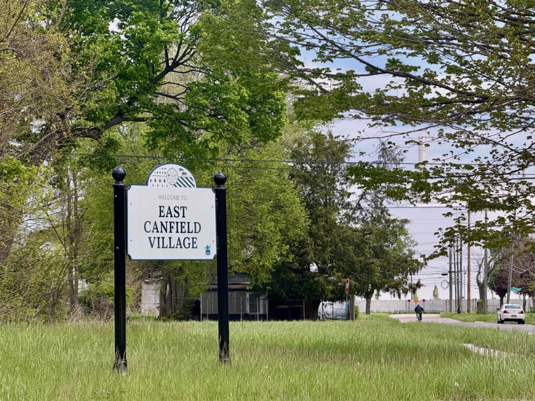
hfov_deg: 16.4
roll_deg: +0.7
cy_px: 200
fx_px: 1855
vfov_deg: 12.3
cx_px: 268
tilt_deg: +3.4
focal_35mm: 120
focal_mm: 15.66
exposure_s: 1/1513
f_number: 2.8
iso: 64
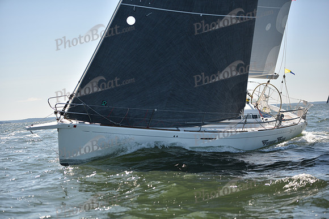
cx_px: 164
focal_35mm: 70
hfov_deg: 28.8
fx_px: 640
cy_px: 110
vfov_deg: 19.5
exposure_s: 1/1250
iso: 250
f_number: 2.8
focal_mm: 70
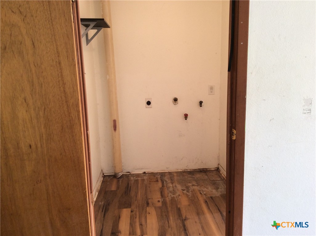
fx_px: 292
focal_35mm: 32
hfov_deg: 56.9
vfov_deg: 44.0
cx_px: 158
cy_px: 118
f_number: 2.4
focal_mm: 3.3
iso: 50
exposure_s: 1/24
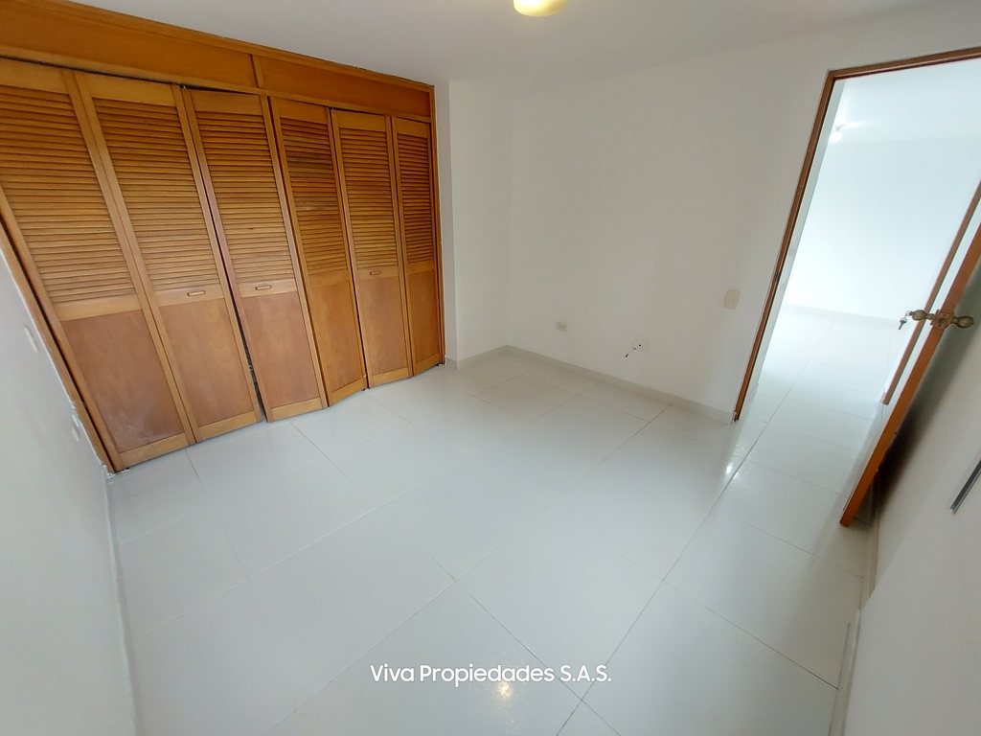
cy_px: 368
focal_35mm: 13
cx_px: 490
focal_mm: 1.74
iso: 320
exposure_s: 1/60
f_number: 2.2
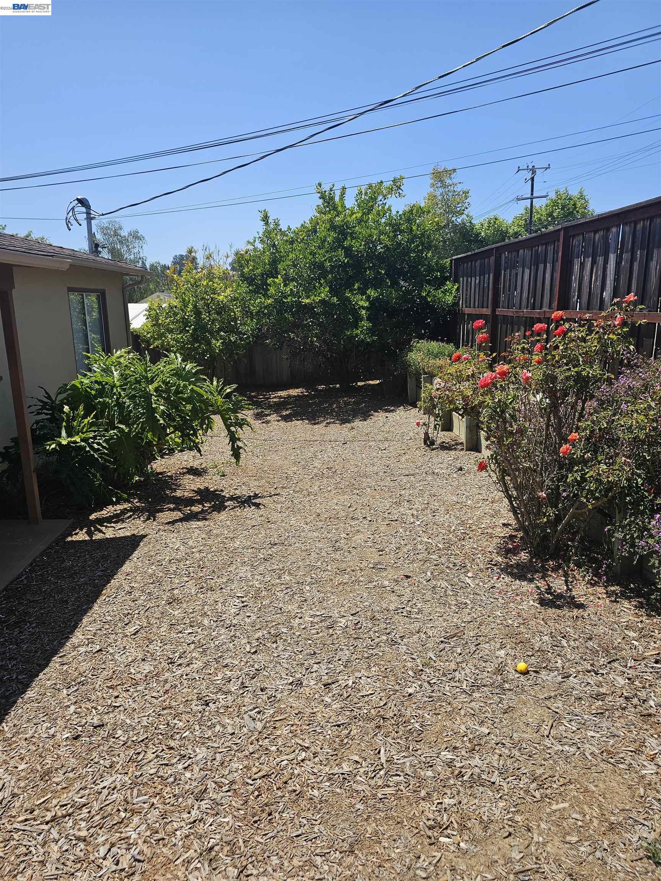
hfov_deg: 58.9
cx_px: 330
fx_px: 586
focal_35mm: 23
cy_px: 440
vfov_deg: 73.9
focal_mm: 6.3
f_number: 1.7
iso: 32
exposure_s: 1/2000
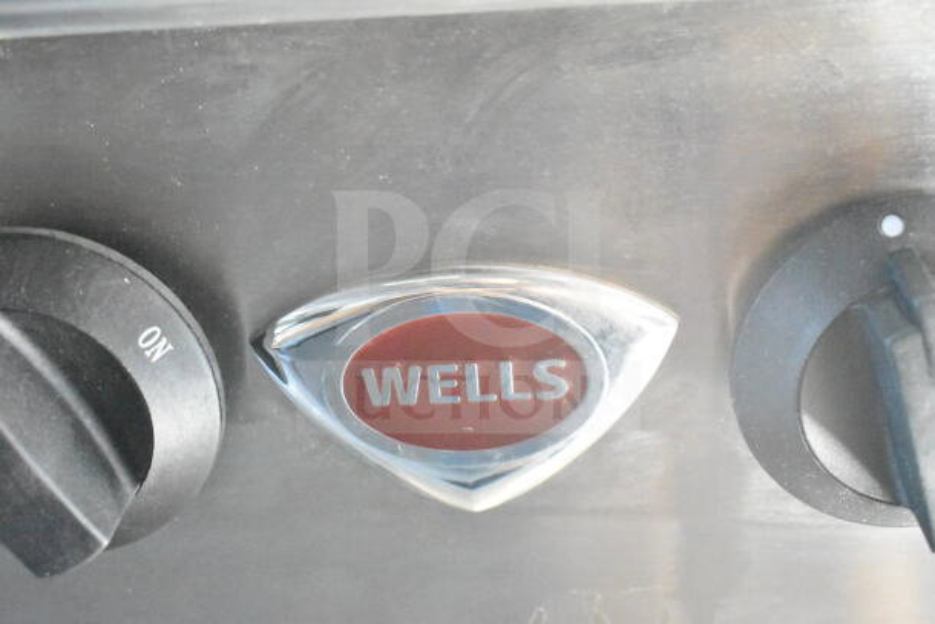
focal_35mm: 51
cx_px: 468
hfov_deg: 38.9
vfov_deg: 26.5
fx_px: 1325
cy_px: 312
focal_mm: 34
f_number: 4.5
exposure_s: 1/40
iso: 25600
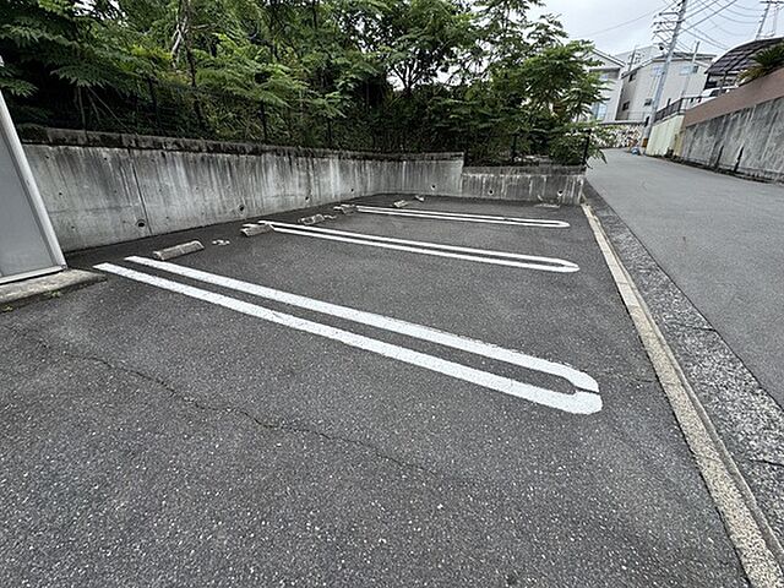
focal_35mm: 14
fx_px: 317
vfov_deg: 85.7
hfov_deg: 102.1
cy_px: 294
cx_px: 392
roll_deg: +0.8
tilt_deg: -19.5
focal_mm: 2.22
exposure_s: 1/565
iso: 40
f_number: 2.2
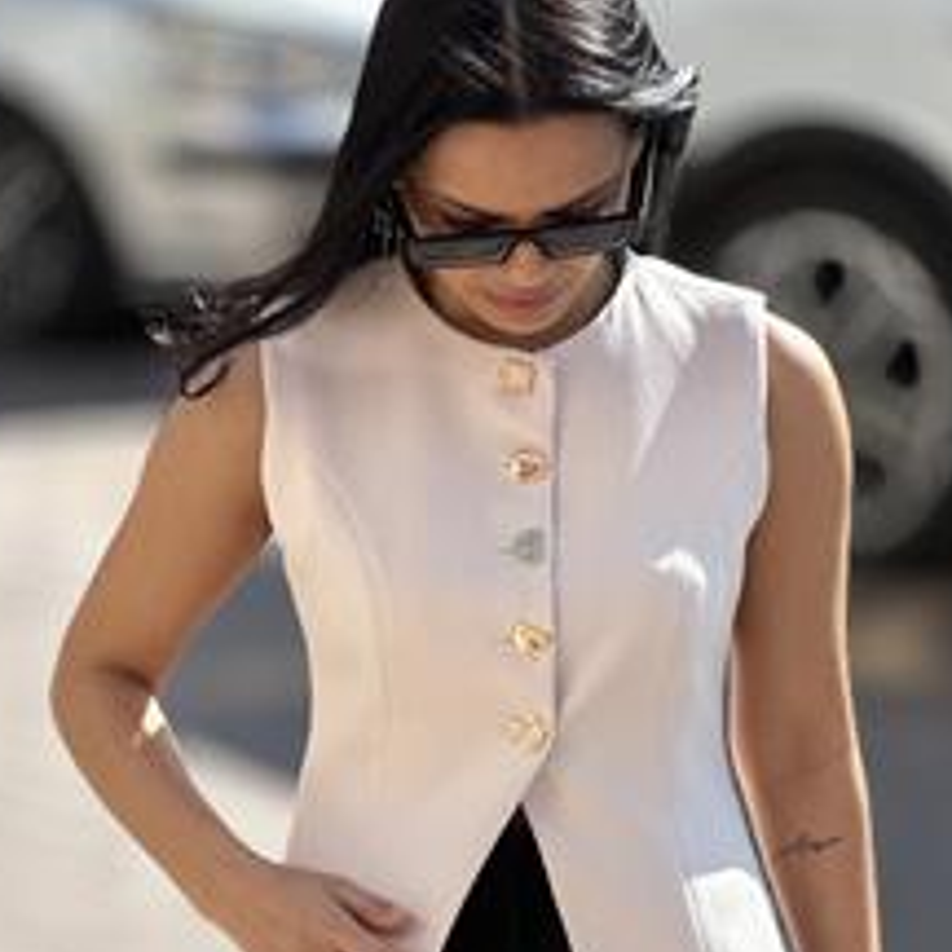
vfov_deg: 13.4
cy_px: 690
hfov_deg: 13.4
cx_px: 476
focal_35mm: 130
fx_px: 4045
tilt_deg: -13.7
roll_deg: +2.3
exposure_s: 1/951
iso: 32
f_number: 2.8
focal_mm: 9
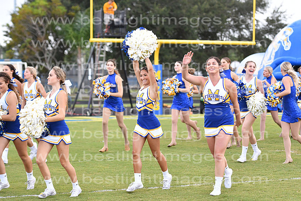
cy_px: 100
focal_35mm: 135
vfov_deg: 10.2
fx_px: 1129
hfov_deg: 15.2
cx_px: 150
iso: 800
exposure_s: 1/500
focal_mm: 90
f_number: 3.2
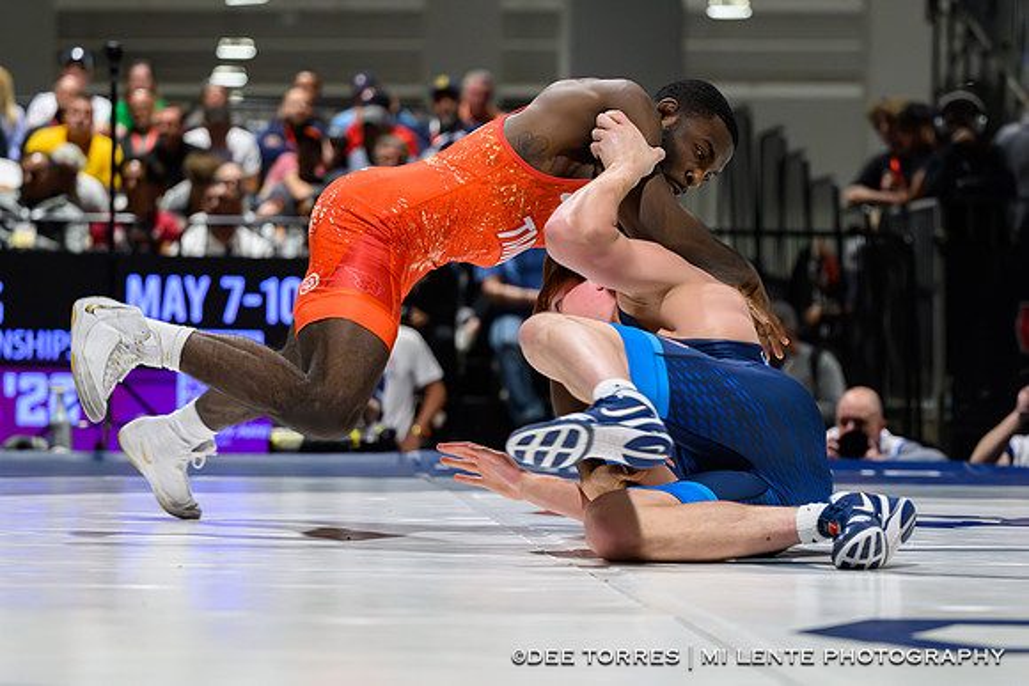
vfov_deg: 9.8
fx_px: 4022
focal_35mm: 141
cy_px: 337
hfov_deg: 14.6
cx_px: 633
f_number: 2.8
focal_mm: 91
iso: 6400
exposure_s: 1/640
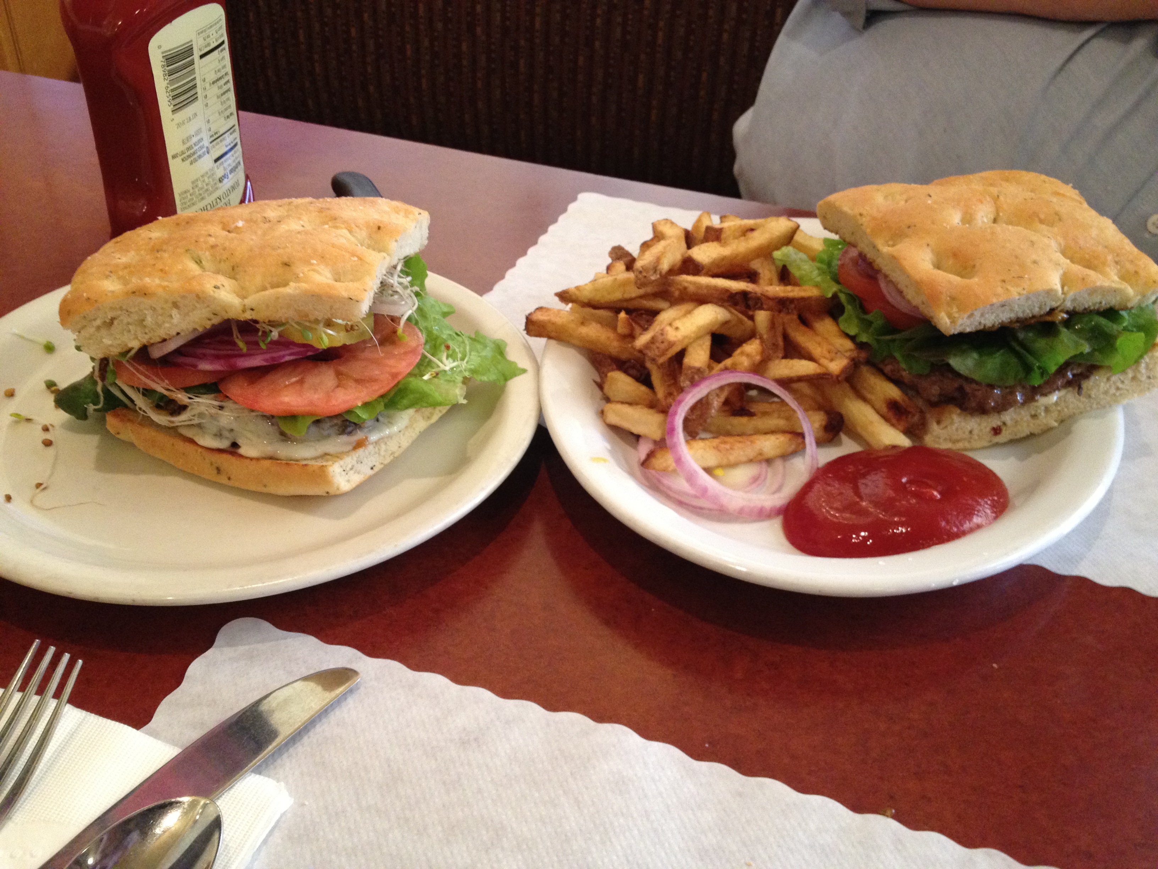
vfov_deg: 40.7
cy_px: 434
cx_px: 579
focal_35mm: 35
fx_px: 1171
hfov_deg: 52.6
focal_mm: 4.28
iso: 250
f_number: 2.4
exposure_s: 1/20
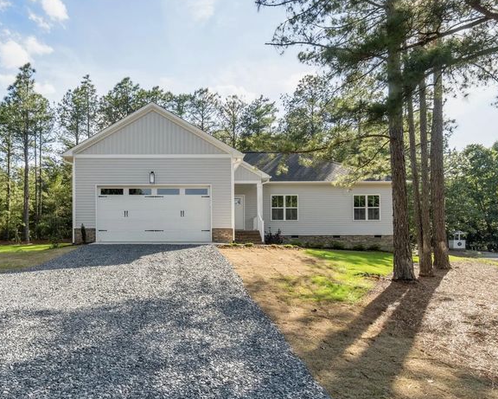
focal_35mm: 25
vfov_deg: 56.6
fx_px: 369
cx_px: 188
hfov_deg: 67.1
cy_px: 172
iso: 100
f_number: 7.1
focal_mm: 10
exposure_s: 1/40
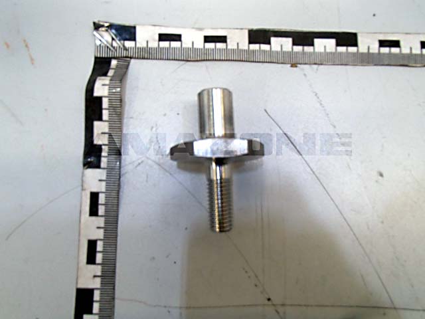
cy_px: 160
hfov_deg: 63.4
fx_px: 344
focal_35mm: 28
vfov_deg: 49.7
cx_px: 212
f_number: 3.9
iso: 320
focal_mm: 5
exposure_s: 1/30
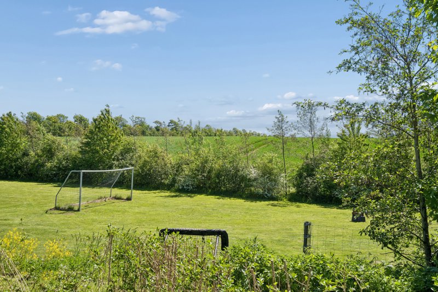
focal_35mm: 35
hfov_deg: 54.4
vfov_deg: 37.8
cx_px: 219
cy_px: 146
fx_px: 426
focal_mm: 35
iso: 320
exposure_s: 1/320
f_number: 13
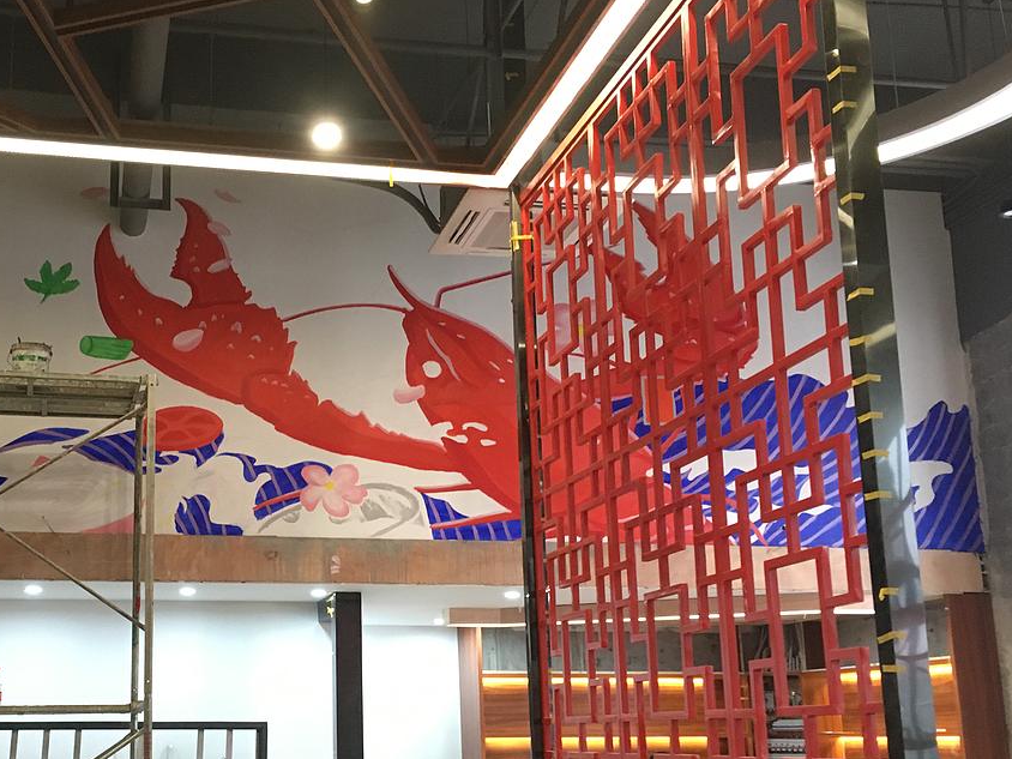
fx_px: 1286
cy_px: 475
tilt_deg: +13.3
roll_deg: -1.0
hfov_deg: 42.3
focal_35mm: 44
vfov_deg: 32.7
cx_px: 332
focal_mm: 4.15
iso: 200
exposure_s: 1/33
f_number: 2.2
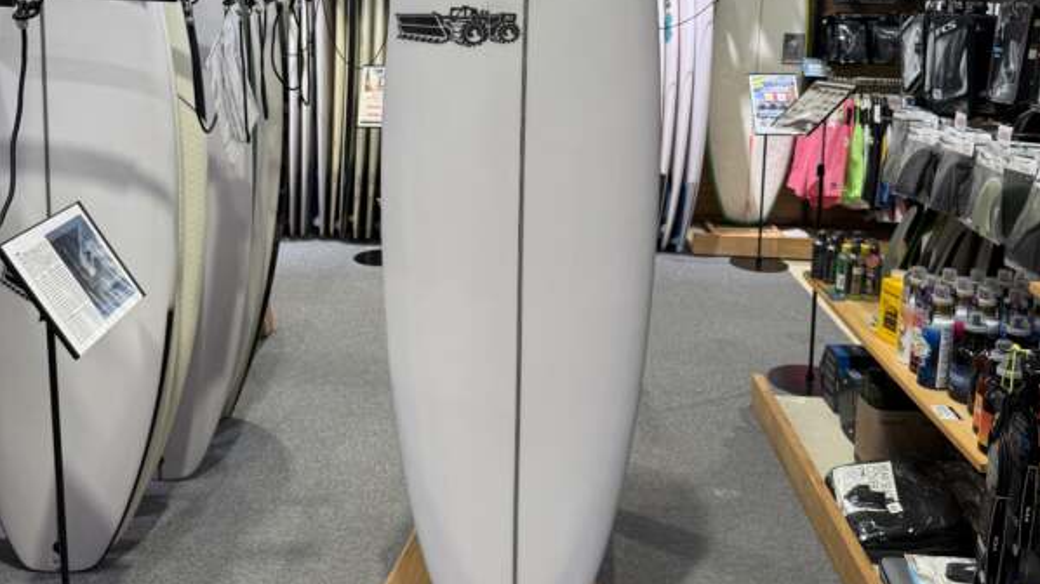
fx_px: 965
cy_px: 127
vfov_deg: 32.9
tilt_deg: -8.3
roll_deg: -1.8
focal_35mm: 35
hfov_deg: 56.6
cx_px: 520
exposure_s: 1/120
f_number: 1.78
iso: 80
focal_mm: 6.76
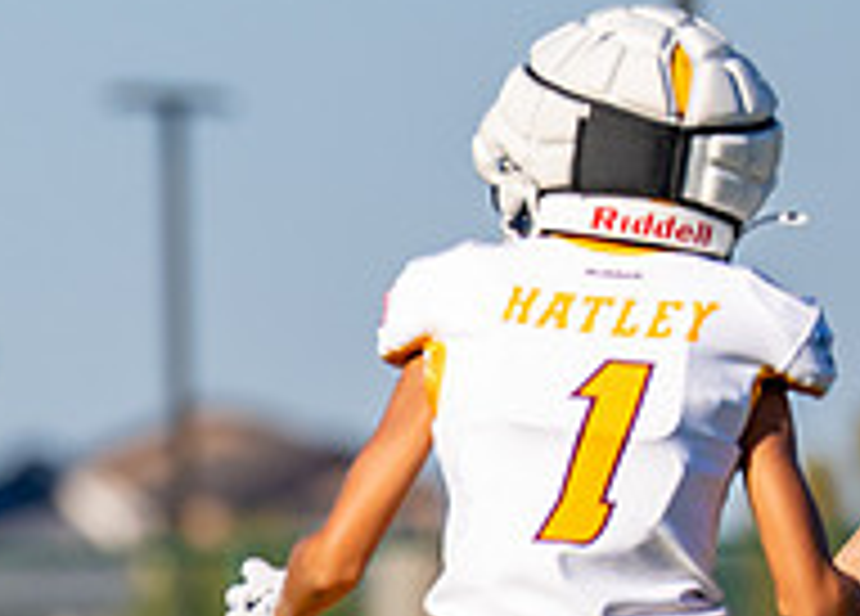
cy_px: 733
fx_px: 22723
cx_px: -435
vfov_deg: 1.6
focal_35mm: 929
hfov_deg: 2.2
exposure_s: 1/4000
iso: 160
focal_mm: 200
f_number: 2.8
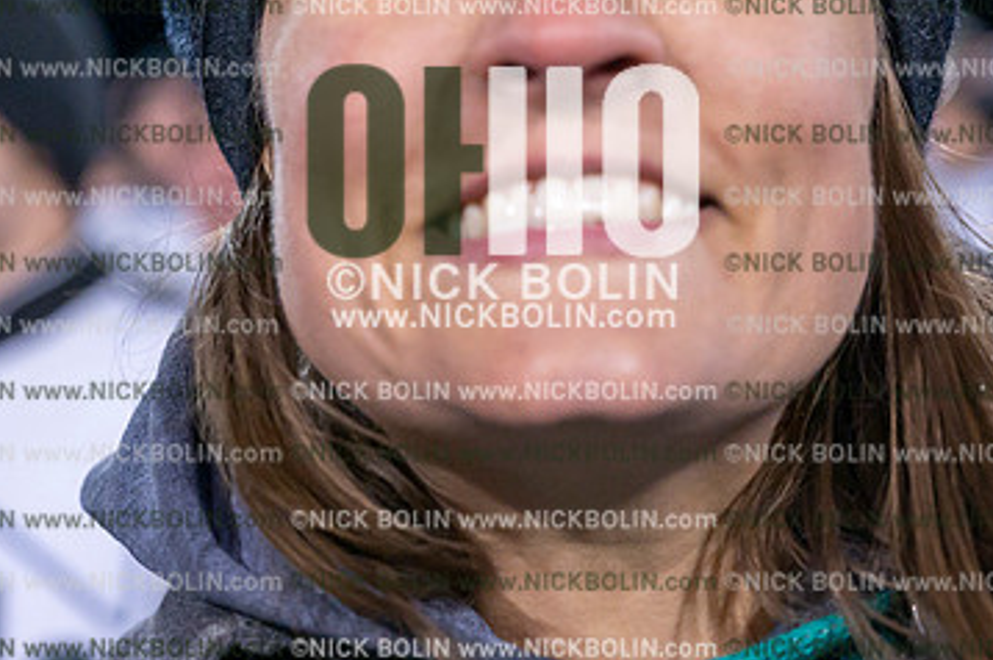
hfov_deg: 20.0
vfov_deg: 13.4
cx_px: 502
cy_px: 197
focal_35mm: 102
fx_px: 2811
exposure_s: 1/640
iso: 5000
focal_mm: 63
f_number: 4.5
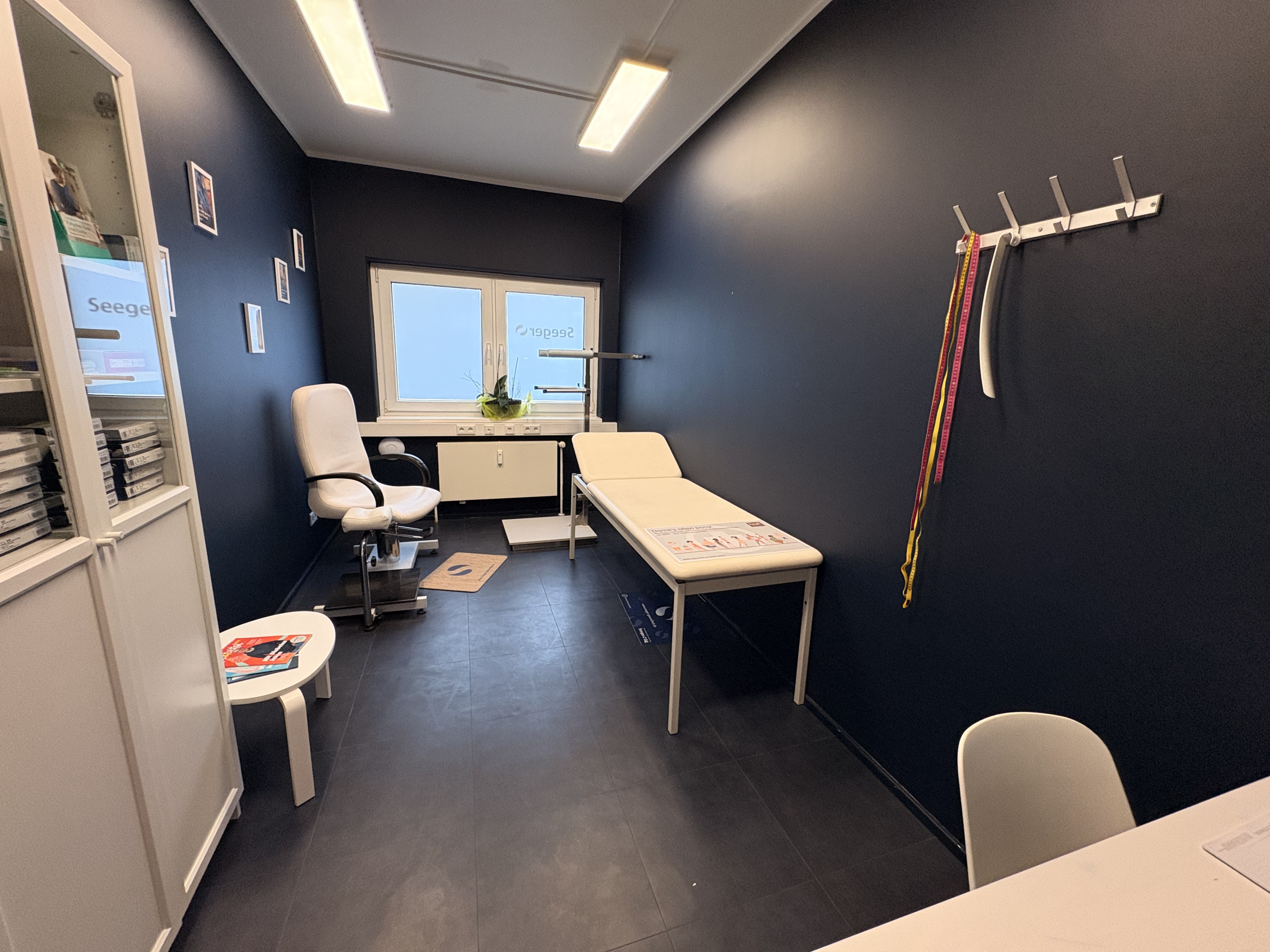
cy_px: 476
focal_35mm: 14
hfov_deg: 102.1
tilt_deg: -12.9
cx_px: 635
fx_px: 514
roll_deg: -2.2
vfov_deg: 85.7
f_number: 2.2
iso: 320
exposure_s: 1/100
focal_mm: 2.22
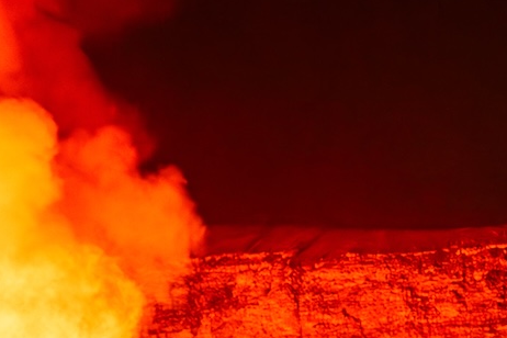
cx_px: -81
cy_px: 608
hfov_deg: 1.8
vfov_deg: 1.2
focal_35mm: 1164
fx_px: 16392
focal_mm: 280
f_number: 6.3
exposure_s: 1/30
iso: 800
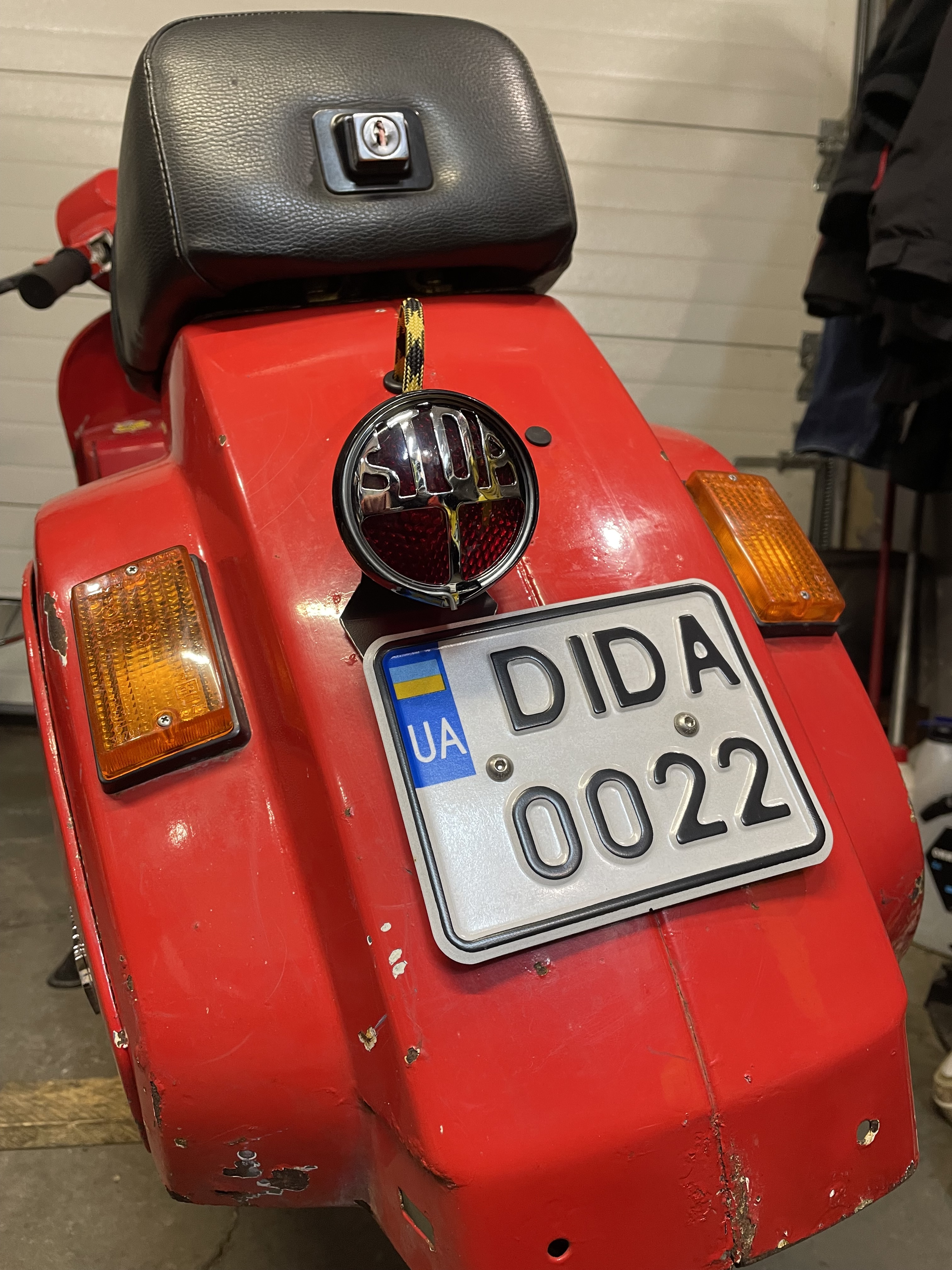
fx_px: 953
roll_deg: -2.7
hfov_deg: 53.1
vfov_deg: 67.3
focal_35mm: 26
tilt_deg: -4.6
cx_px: 476
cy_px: 635
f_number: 1.6
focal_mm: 4.2
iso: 125
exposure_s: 1/50
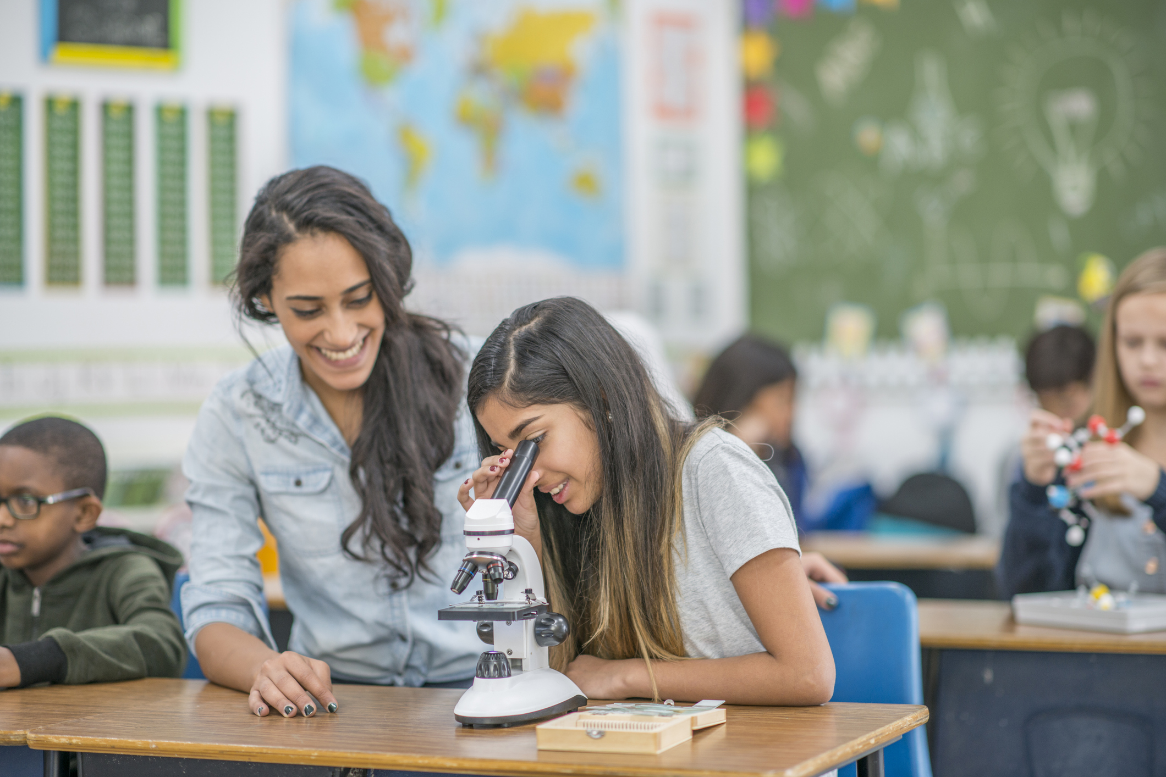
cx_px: 583
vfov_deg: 16.1
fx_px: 2753
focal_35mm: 85
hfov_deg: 23.9
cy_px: 388
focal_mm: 85
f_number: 1.8
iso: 160
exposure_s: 1/125
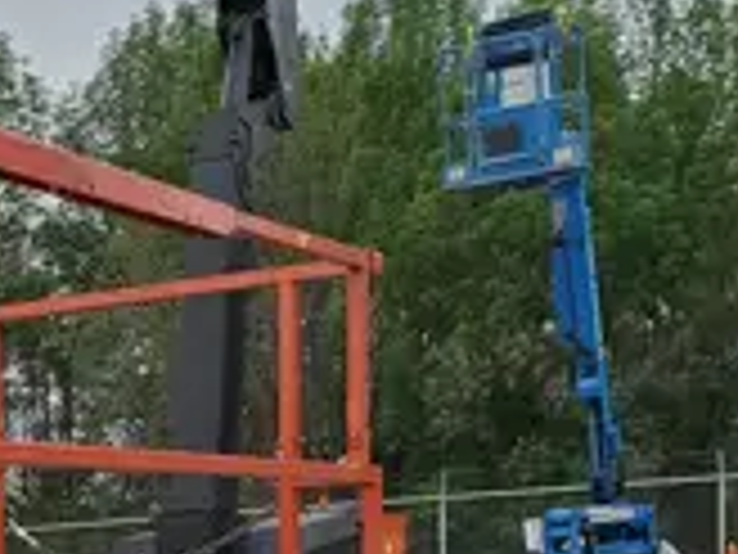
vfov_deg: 15.6
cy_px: 845
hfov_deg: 20.7
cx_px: -198
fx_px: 1855
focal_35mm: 87
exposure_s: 1/526
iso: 50
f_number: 2.4
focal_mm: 4.3
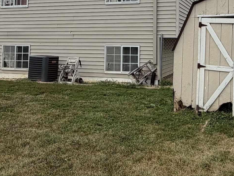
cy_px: 22
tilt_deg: +4.7
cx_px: 155
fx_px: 304
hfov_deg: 41.6
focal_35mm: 45
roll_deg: -0.6
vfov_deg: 30.9
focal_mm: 2.22
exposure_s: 1/942
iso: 20
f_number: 2.2
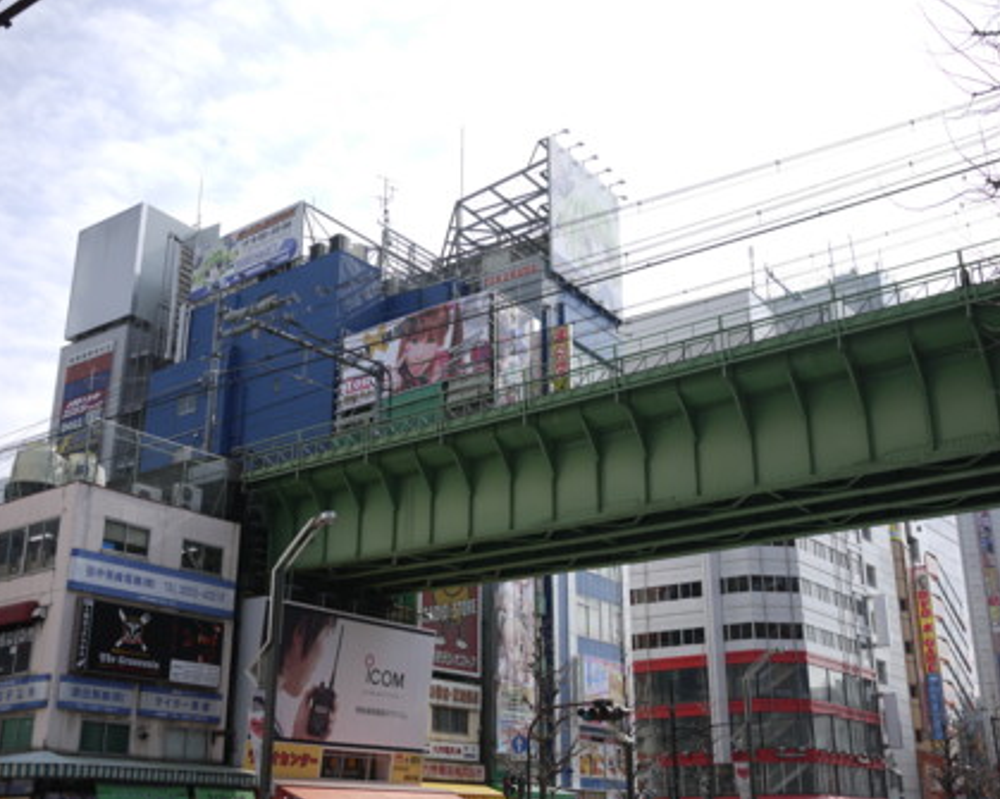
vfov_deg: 35.7
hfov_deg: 43.8
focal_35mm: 42
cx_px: 525
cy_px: 398
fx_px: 1243
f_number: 2.8
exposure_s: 1/2000
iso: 100
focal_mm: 20
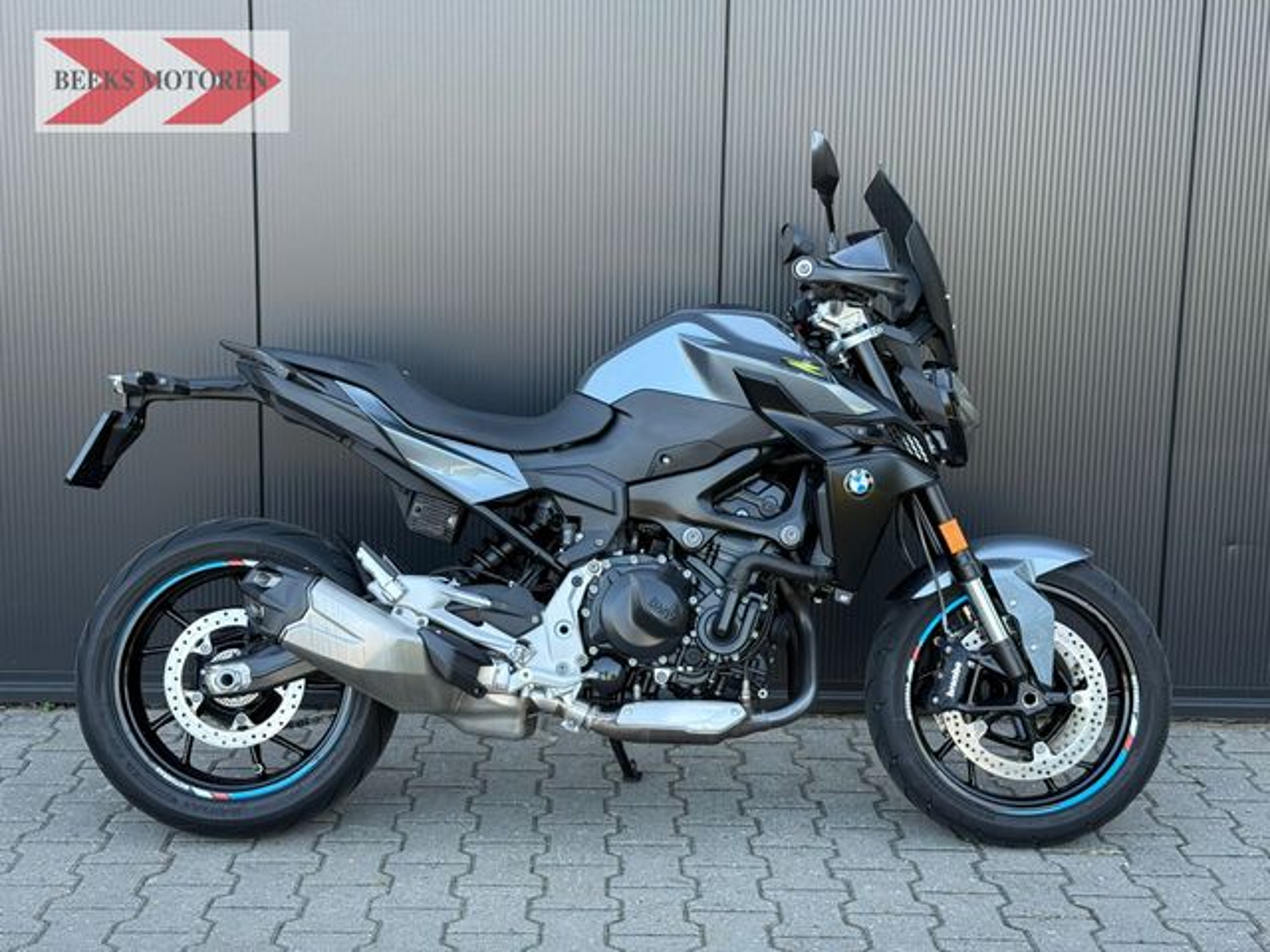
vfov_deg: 30.3
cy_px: 476
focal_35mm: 48
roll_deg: -1.2
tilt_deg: -9.4
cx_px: 635
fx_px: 1761
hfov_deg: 39.7
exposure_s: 1/307
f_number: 1.78
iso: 80
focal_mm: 6.76
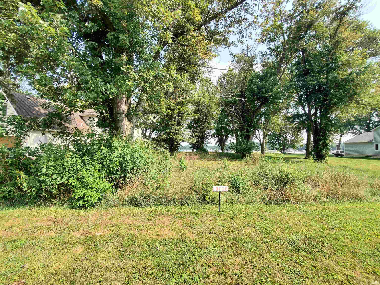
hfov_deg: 106.2
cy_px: 142
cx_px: 190
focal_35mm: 13
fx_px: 143
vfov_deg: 89.9
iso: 50
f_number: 2.2
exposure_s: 1/379
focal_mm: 1.8
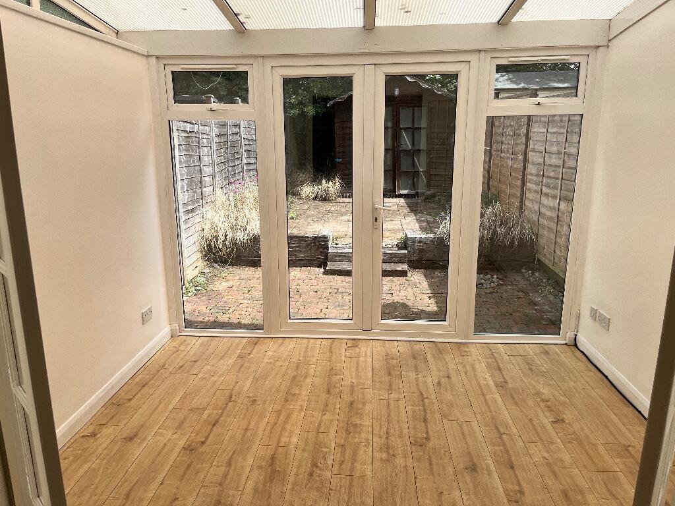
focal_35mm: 26
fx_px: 507
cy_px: 253
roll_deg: +0.1
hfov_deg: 67.3
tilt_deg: -14.2
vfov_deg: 53.1
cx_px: 338
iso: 50
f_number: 1.6
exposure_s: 1/1372
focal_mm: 5.1
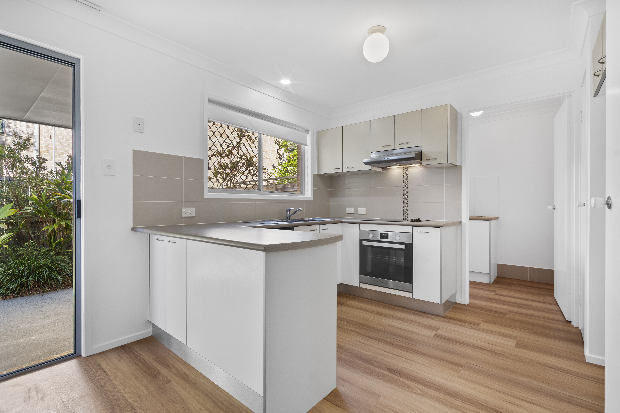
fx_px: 276
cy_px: 206
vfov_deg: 73.7
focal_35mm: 16
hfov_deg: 96.7
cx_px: 310
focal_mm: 16
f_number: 7.1
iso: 800
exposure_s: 1/13
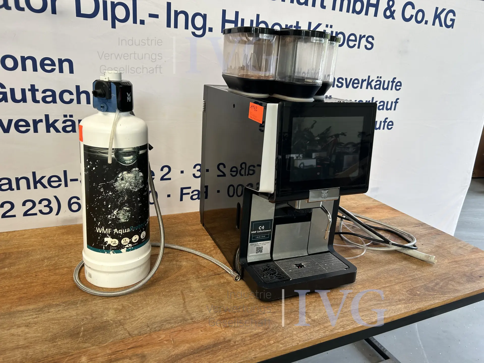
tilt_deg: -15.2
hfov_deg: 67.3
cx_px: 242
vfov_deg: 53.1
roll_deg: -5.6
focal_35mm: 26
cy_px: 182
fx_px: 364
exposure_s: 1/133
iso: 40
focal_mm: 5.7
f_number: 1.5
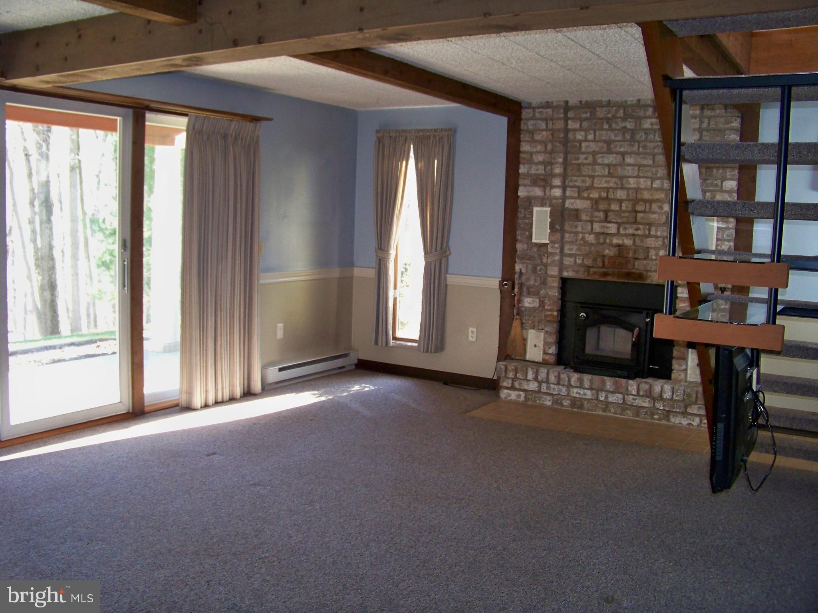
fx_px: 780
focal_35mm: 33
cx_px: 409
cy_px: 306
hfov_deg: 55.4
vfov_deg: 42.9
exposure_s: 1/30
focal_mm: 5.85
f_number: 2.8
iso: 200
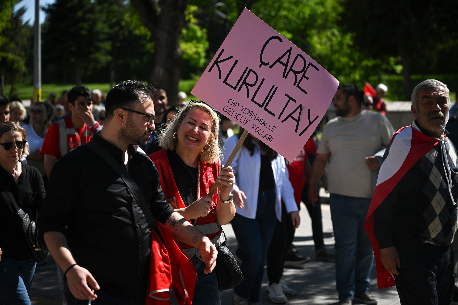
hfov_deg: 28.5
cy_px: 150
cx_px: 228
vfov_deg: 19.2
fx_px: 903
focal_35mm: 71
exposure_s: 1/2500
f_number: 2.8
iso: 100
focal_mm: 70
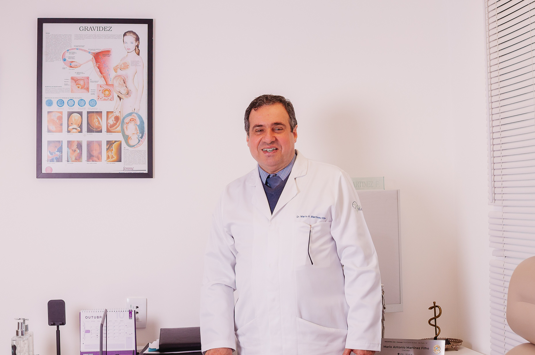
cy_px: 161
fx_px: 898
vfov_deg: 22.4
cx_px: 275
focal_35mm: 60
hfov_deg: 33.2
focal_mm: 35
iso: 200
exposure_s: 1/200
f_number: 5.6
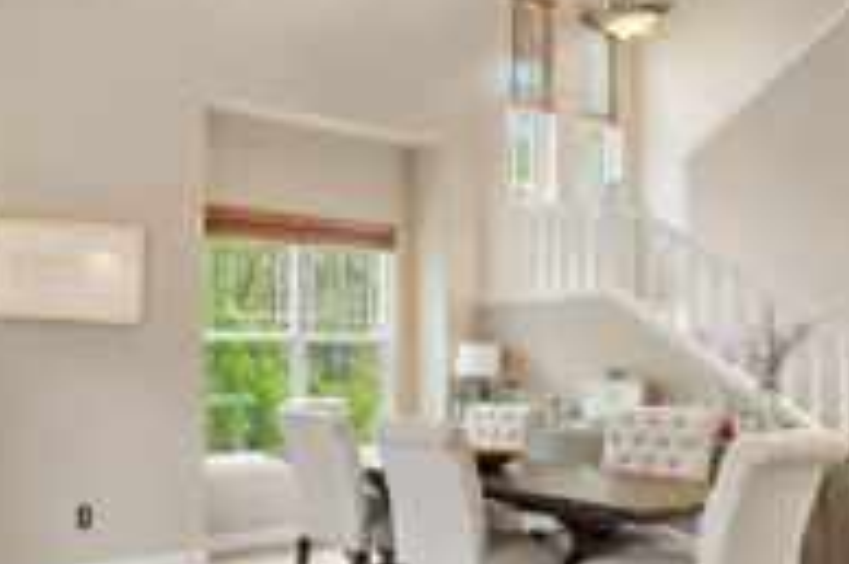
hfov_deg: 55.2
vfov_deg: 42.0
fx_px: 730
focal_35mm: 31
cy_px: 348
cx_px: 144
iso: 320
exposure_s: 1/3
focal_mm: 15
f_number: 8
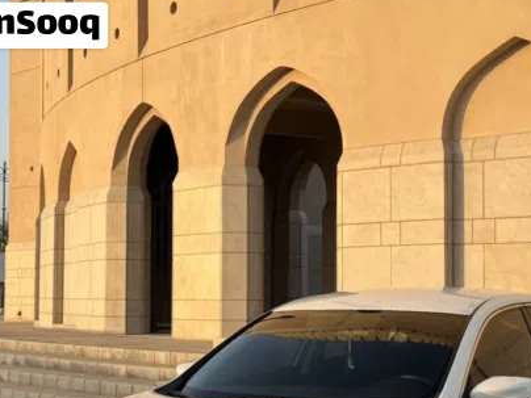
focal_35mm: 38
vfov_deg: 37.6
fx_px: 583
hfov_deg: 48.8
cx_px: 306
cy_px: 238
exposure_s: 1/1172
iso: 80
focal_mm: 6.76
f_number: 1.78
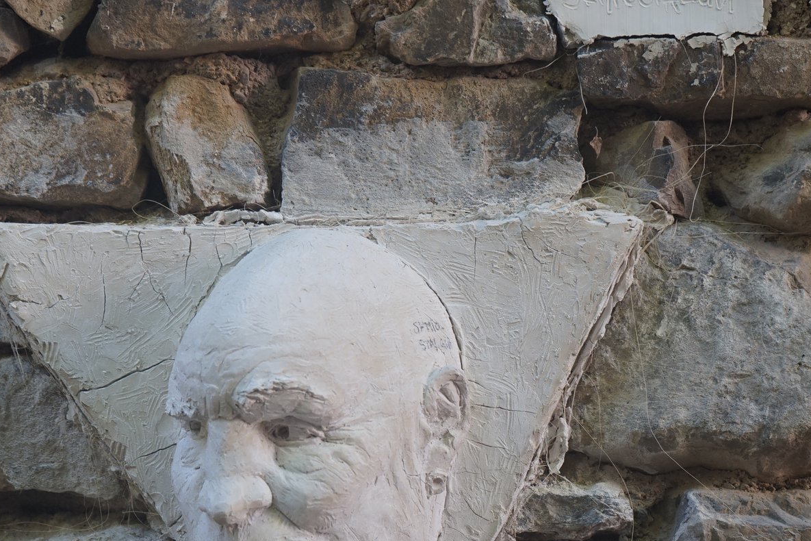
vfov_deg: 16.8
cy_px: 394
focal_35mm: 81
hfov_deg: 25.1
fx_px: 1825
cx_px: 400
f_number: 4.5
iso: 500
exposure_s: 1/160
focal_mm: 50
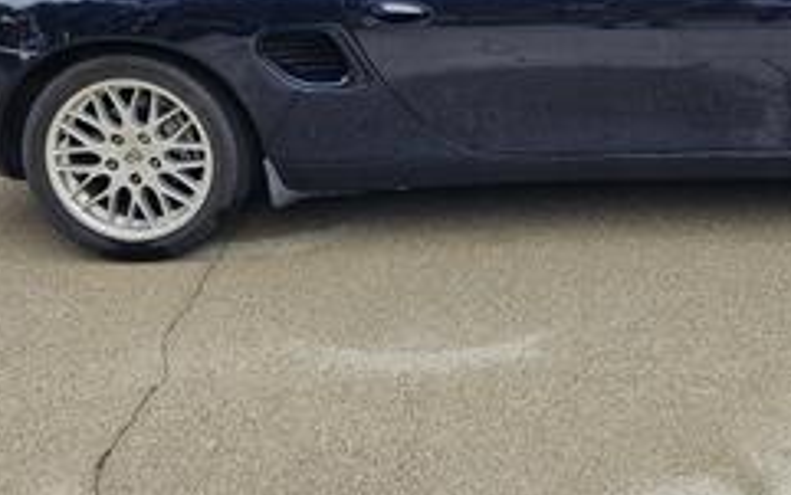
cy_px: -82
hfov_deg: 39.0
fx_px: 1100
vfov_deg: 23.4
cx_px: 538
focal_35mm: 51
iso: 20
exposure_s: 1/180
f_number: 1.7
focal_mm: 6.3
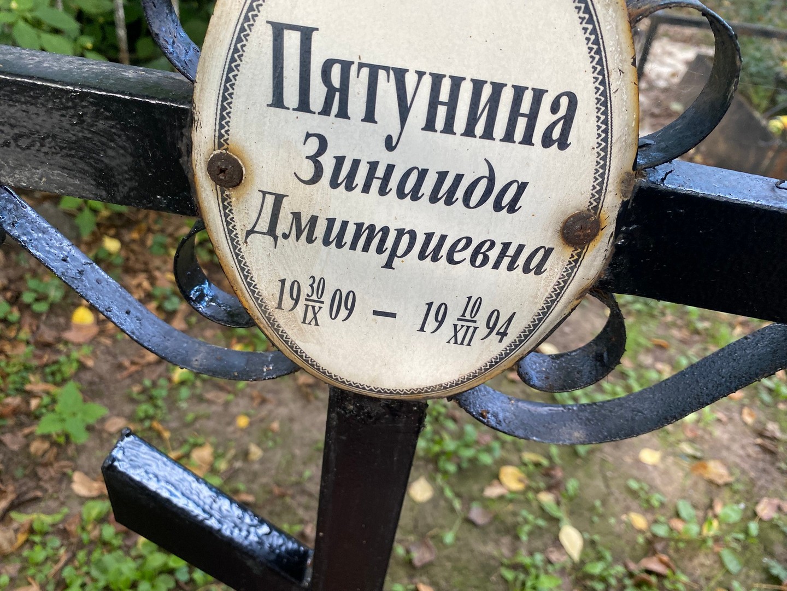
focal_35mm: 26
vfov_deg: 53.1
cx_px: 394
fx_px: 591
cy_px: 296
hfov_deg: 67.3
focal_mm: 4.25
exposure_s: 1/106
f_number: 1.8
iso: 125
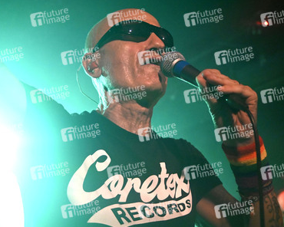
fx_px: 403
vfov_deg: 31.5
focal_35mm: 48
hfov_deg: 38.8
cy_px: 114
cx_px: 137
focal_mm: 42
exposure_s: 1/320
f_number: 3.5
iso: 6400
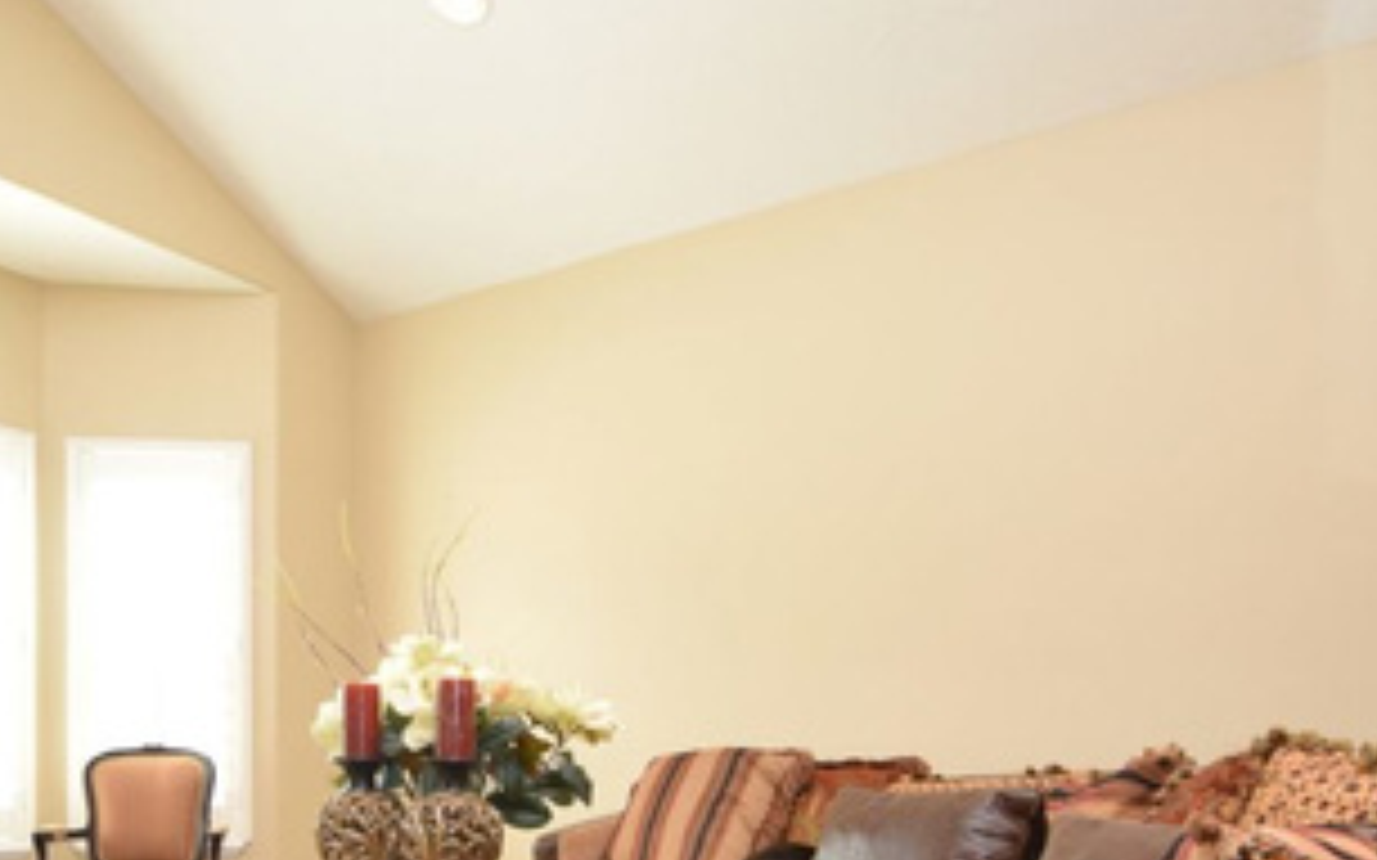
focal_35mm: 32
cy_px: 738
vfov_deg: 37.4
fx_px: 1200
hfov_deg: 58.3
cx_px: 459
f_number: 5.6
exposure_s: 1/125
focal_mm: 10
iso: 800
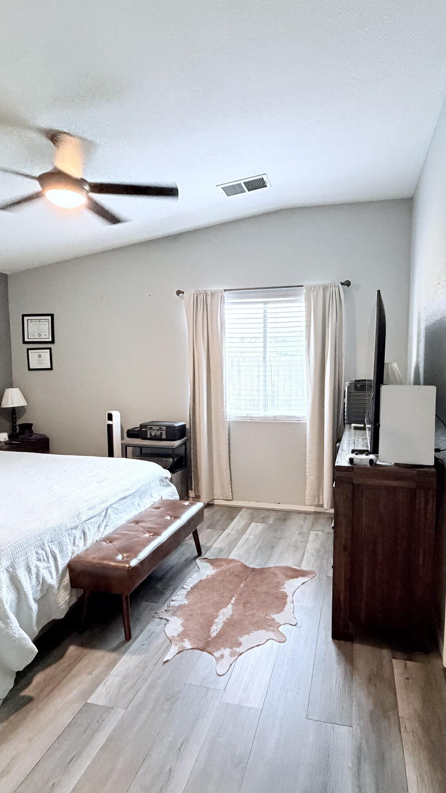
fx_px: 441
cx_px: 256
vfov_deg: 83.8
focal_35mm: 21
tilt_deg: -4.2
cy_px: 402
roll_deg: +0.1
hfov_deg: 53.4
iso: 800
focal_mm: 2.22
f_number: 2.2
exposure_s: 1/60
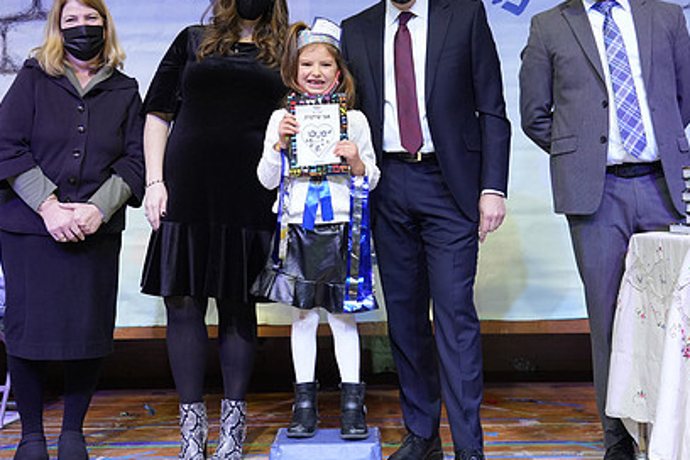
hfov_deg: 36.8
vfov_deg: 24.9
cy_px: 155
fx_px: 1035
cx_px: 386
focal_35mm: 54
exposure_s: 1/100
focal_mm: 38
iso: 2500
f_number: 4.5
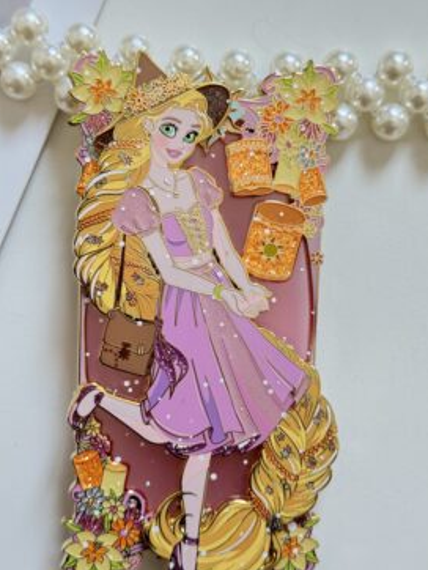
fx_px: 873
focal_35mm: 53
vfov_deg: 36.1
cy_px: 287
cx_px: 209
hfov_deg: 27.6
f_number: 1.78
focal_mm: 6.76
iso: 250
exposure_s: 1/60
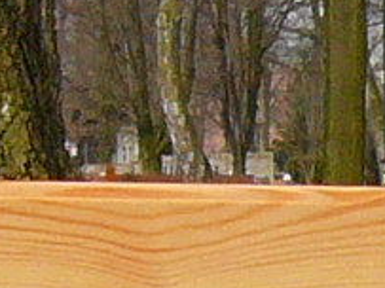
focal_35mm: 378
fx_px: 4202
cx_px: -173
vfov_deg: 3.9
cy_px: 718
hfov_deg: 5.2
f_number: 2.9
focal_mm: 5.2
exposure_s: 1/800
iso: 100
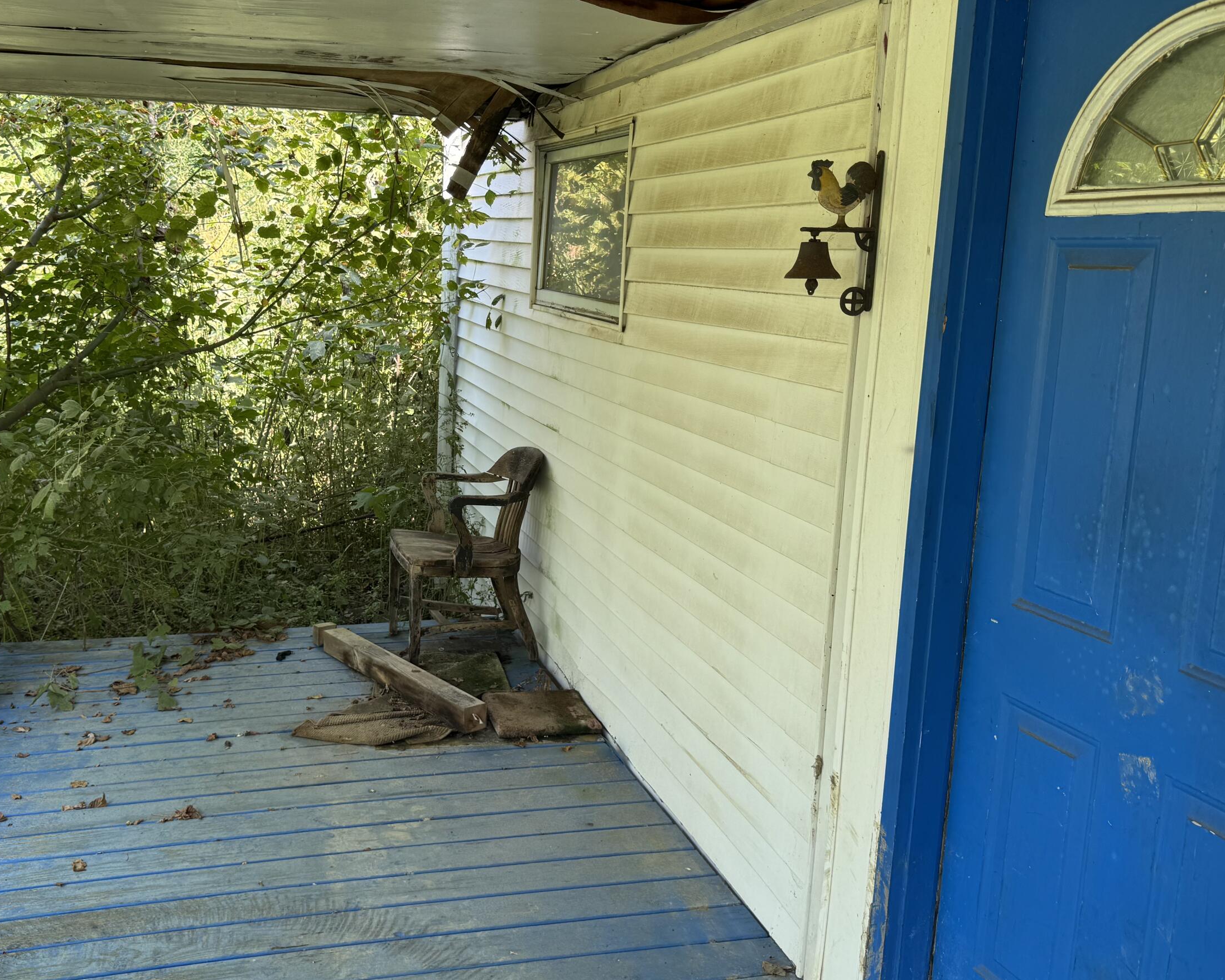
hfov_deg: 55.4
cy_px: 448
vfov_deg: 45.8
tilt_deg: -10.9
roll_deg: -3.3
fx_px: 1160
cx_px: 510
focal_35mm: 32
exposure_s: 1/282
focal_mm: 6.76
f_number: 1.78
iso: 80
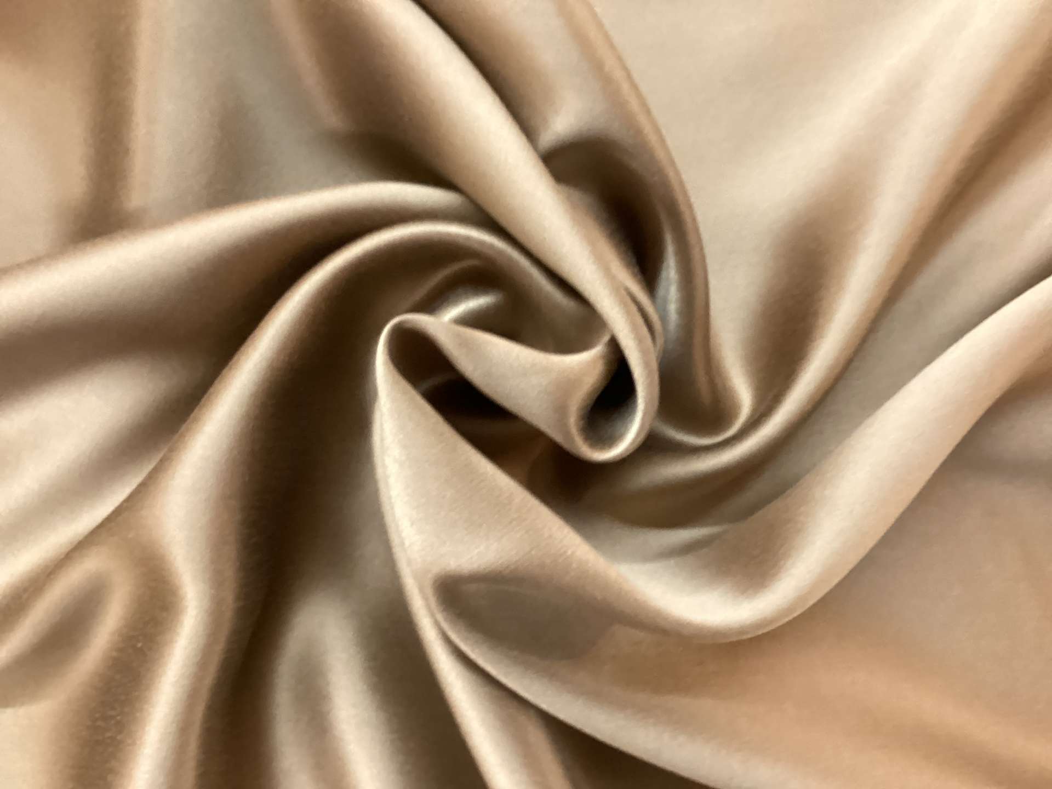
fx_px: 942
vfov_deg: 45.4
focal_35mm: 31
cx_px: 526
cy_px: 394
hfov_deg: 58.4
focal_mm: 3.3
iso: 250
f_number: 2.4
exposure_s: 1/60
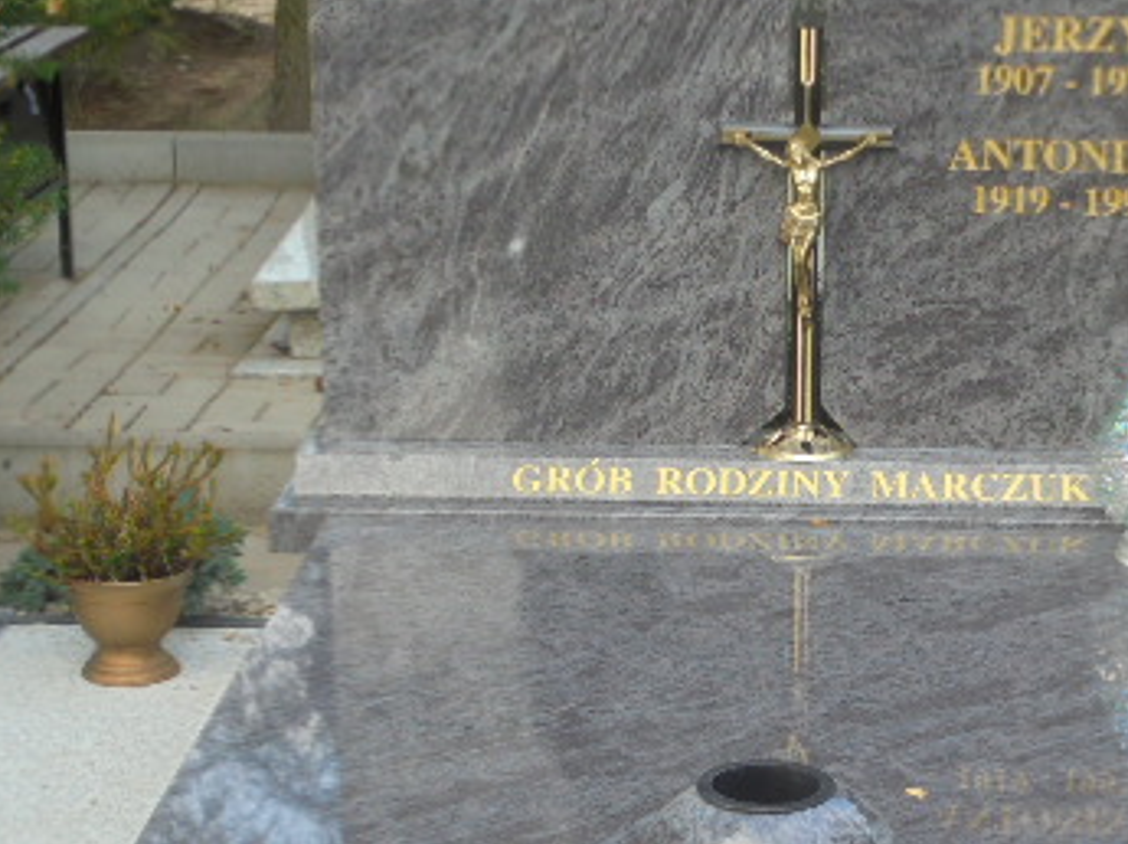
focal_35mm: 91
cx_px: 801
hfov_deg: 21.4
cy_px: 638
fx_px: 2962
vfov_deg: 16.1
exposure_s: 1/100
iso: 100
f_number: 4.8
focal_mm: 8.9
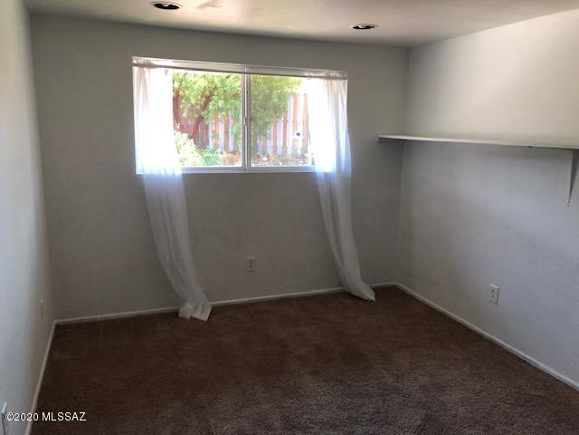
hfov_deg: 63.4
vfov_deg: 49.7
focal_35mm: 28
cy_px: 218
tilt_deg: -13.7
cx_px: 290
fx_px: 468
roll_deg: -4.3
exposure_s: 1/120
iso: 100
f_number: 1.8
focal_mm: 3.99
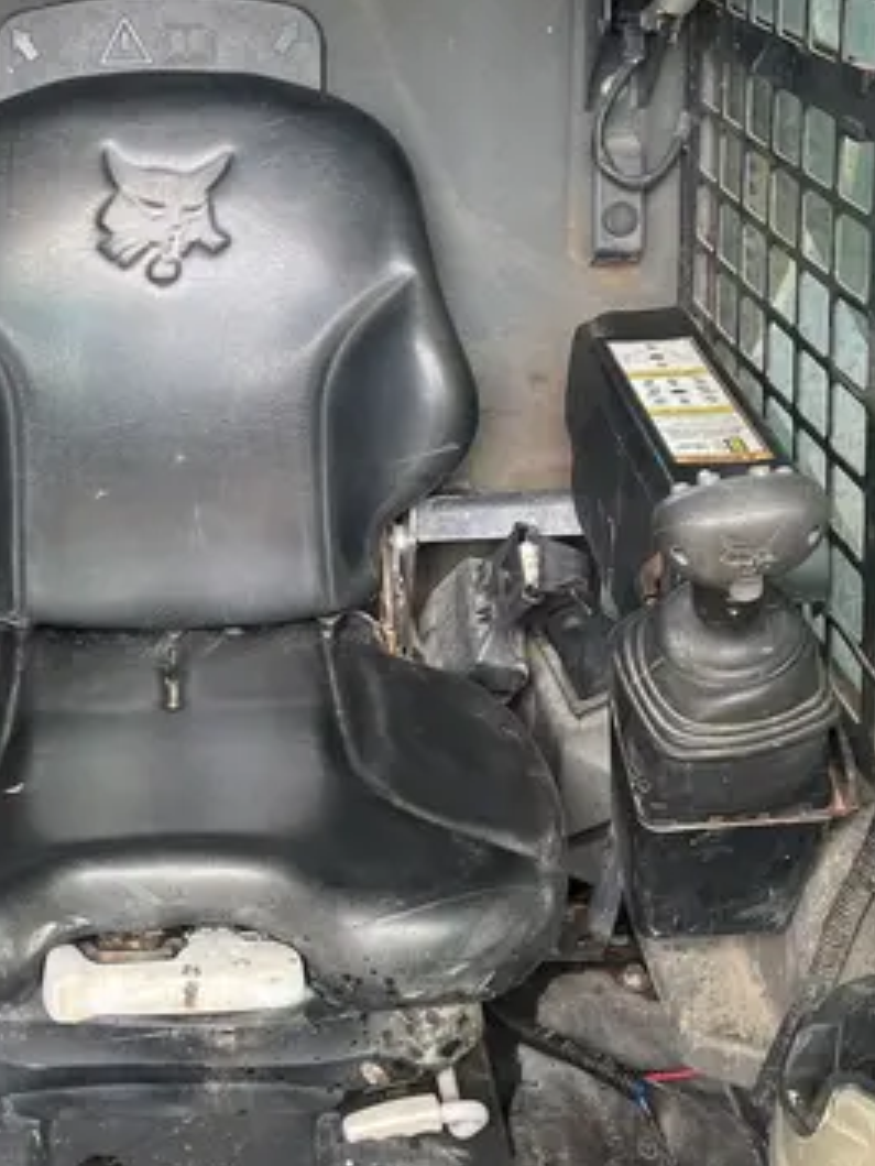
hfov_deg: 26.5
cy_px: 573
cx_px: 162
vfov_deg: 35.5
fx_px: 1819
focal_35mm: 54
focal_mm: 4.2
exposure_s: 1/121
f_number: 1.6
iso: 40
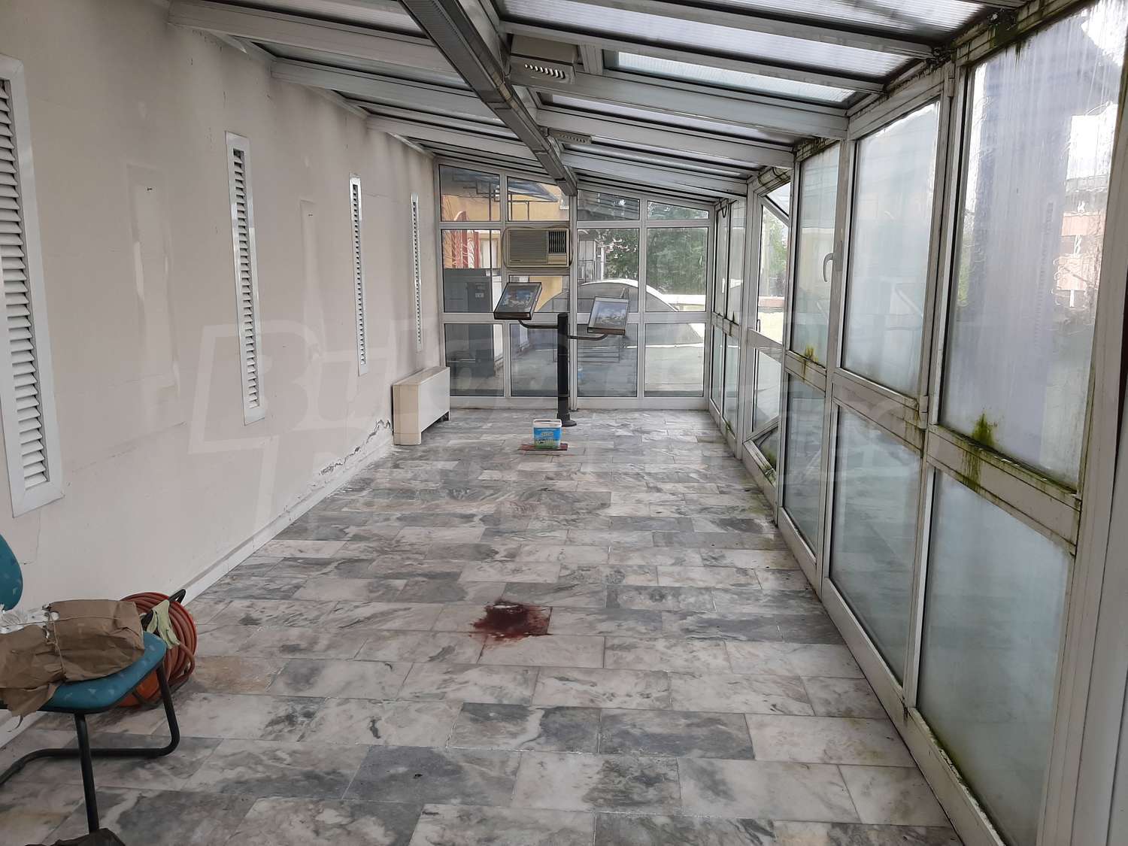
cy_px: 423
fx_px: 847
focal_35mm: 26
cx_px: 564
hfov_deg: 67.3
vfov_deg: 53.1
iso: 40
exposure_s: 1/487
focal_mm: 3.93
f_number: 1.7
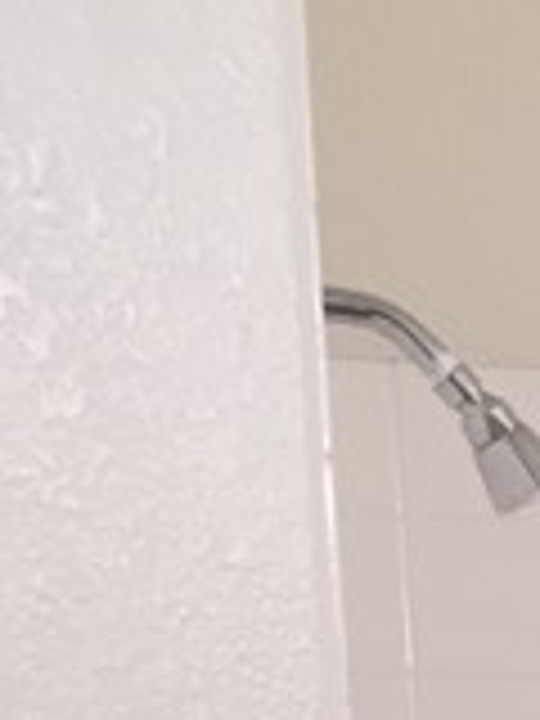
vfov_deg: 9.3
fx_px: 3869
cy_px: 1858
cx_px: 1476
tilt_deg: -11.1
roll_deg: +0.2
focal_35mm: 186
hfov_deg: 7.3
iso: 32
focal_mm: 4.15
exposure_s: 1/30
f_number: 2.2
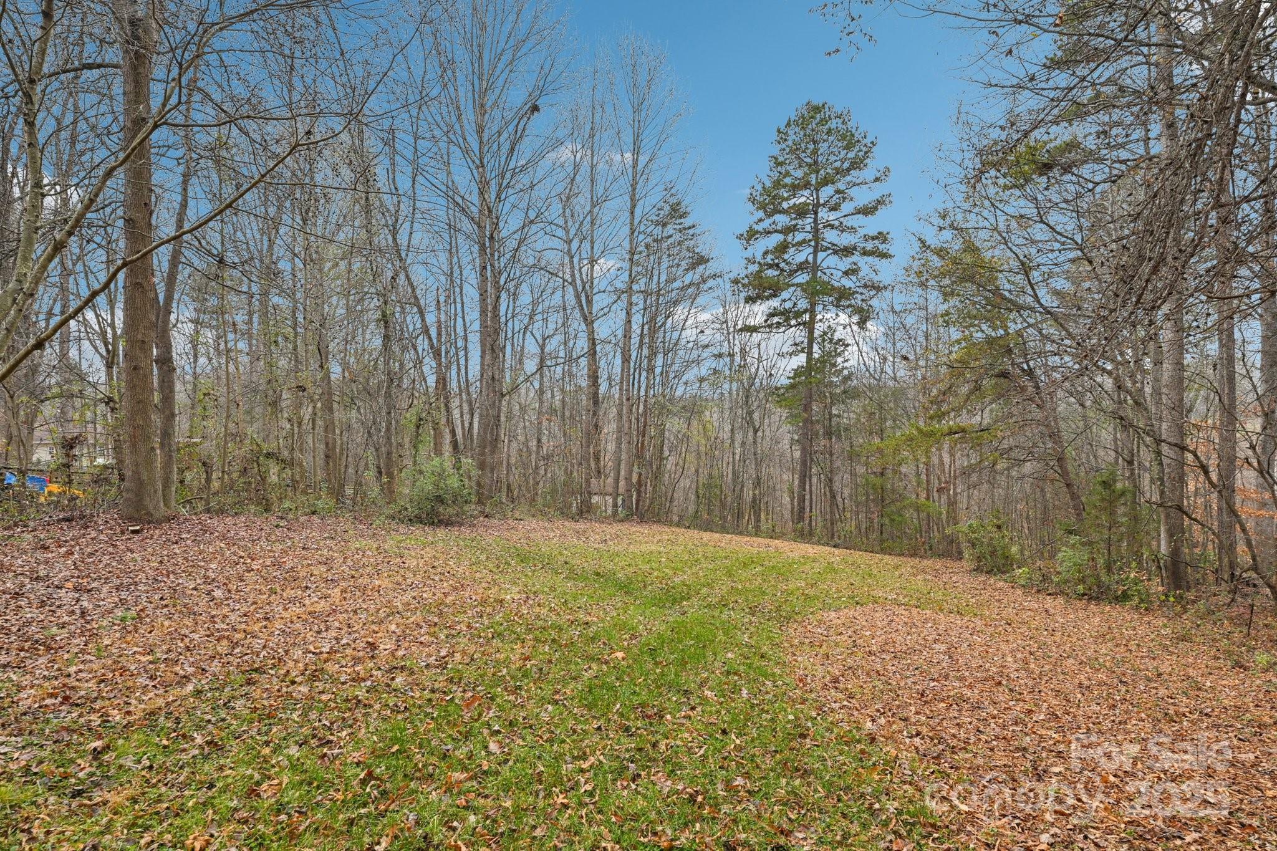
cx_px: 638
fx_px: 674
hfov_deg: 86.9
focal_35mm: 19
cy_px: 426
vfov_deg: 64.5
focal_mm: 19
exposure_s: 1/40
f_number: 8
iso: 64
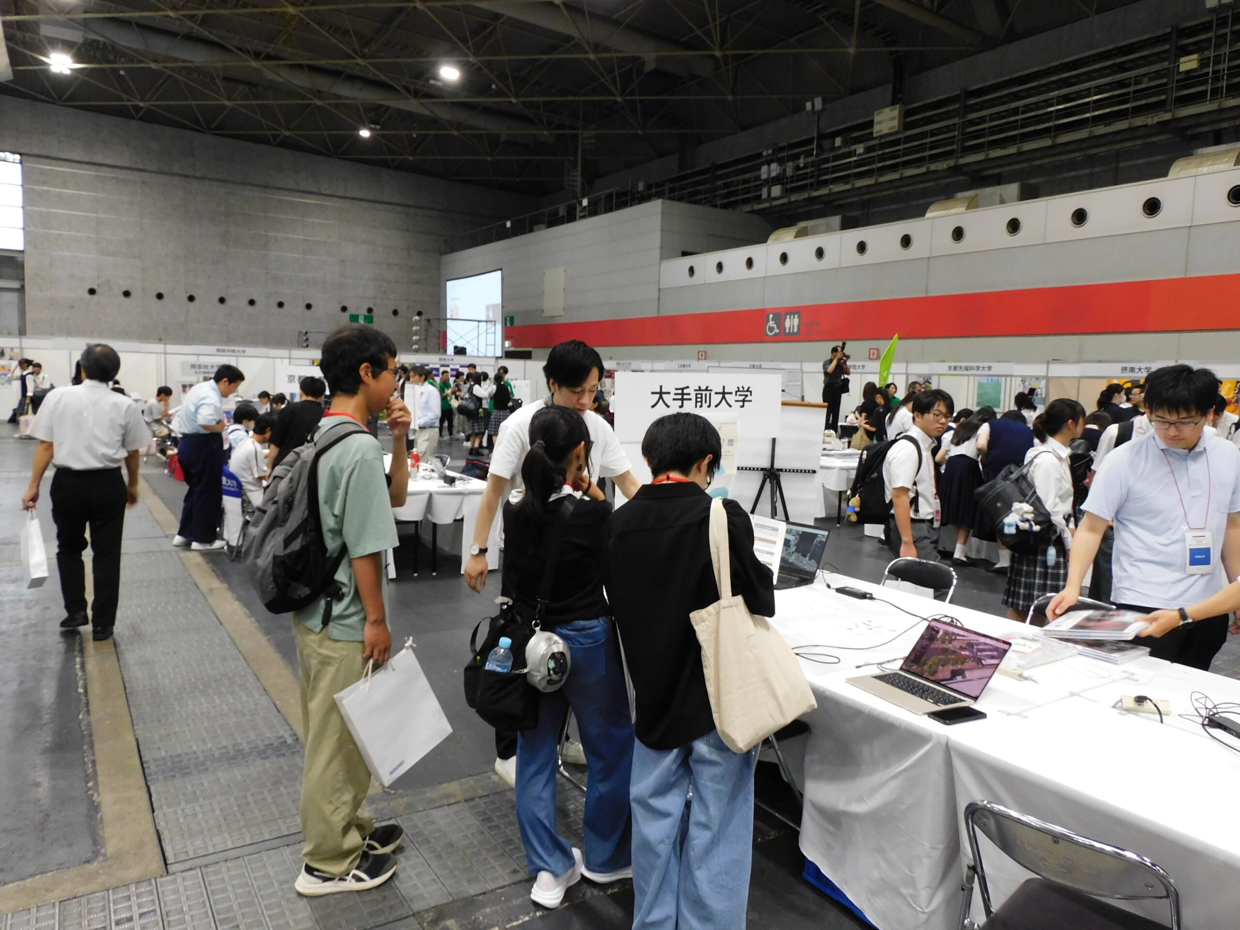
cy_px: 465
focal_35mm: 24
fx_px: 860
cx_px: 620
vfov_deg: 56.8
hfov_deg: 71.6
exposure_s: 1/30
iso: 280
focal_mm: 4.3
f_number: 3.3
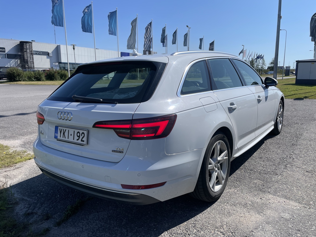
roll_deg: +0.2
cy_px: 118
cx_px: 158
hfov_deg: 67.3
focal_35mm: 26
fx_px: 237
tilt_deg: -10.3
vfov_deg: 53.1
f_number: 1.6
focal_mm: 4.2
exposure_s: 1/4651
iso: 32
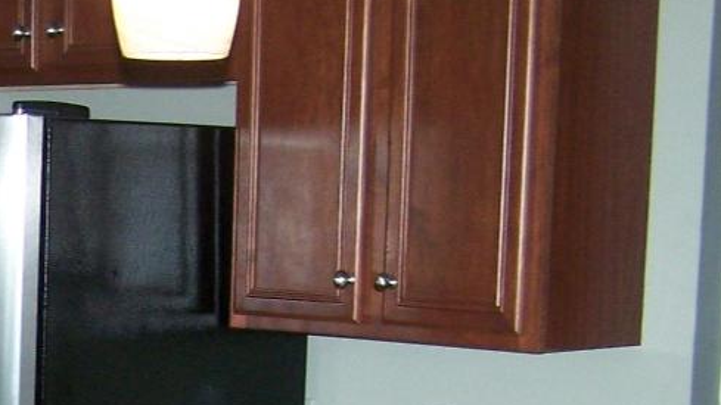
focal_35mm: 122
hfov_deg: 16.7
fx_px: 2332
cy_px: 573
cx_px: -168
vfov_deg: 9.7
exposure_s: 1/60
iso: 160
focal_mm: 6.3
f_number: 2.8
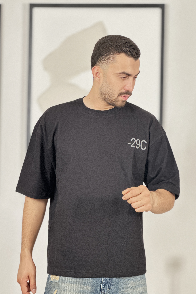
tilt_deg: +0.7
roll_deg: -1.3
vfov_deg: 25.1
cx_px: 99
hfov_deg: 16.9
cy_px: 148
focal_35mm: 81
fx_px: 661
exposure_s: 1/25
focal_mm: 9
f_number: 2.8
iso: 320
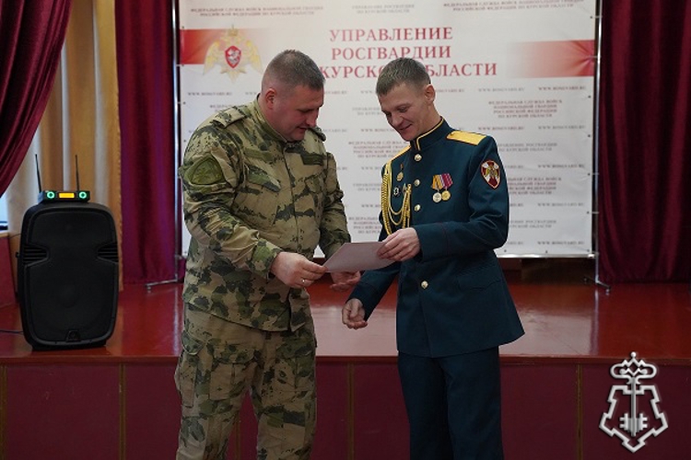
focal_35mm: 55
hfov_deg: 36.2
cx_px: 346
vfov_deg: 24.6
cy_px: 230
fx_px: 1056
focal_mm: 55
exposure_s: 1/160
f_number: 4
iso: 8000
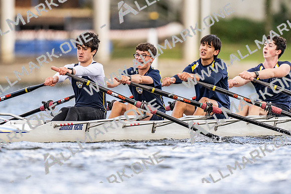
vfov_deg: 1.5
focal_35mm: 900
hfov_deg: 2.3
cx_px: 146
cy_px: 97
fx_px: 7280
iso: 800
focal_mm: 600
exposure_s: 1/2500
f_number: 4
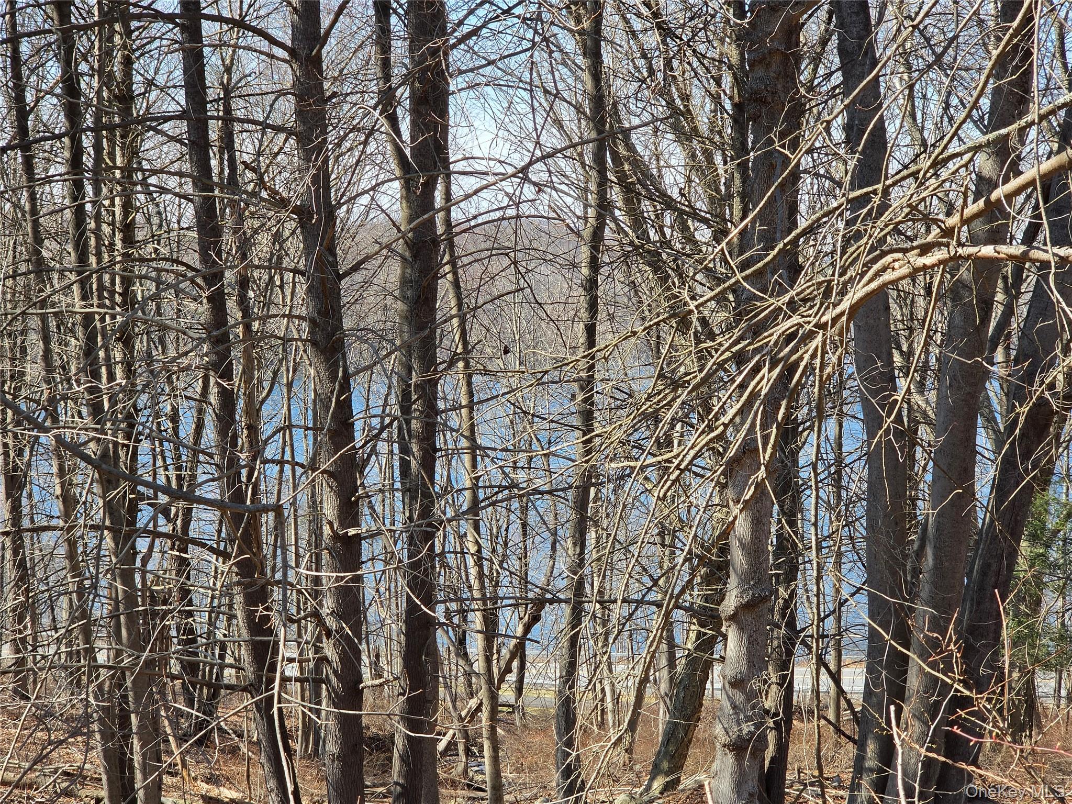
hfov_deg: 28.2
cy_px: 402
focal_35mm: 69
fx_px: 2137
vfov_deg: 21.3
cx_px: 536
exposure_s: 1/263
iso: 25
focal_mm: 7
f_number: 2.4
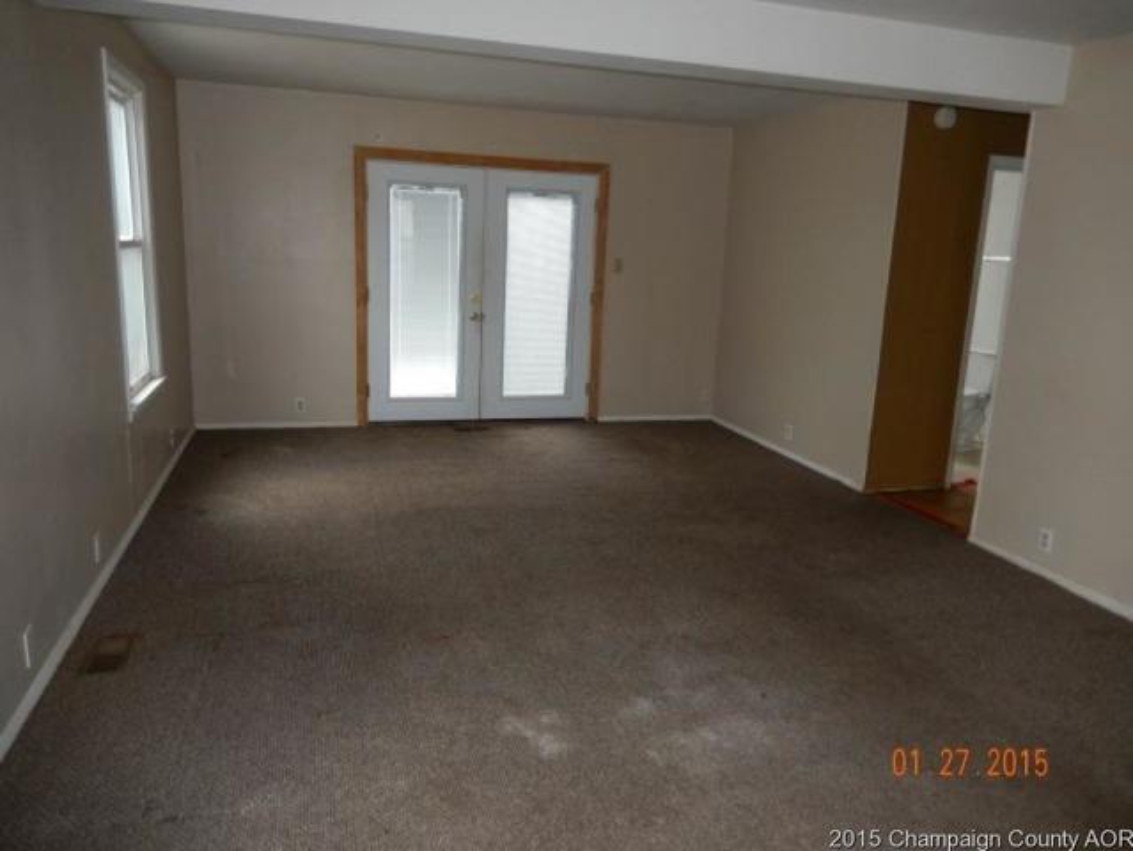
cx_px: 566
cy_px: 426
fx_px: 819
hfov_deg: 69.4
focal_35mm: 25
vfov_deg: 54.9
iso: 220
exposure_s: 1/30
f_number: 3.4
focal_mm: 4.5
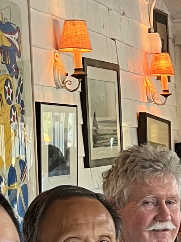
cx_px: 458
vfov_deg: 12.5
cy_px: 199
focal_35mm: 157
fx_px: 1095
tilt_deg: -3.7
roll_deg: +1.6
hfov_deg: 8.5
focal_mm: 5.1
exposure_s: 1/60
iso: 100
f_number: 1.6
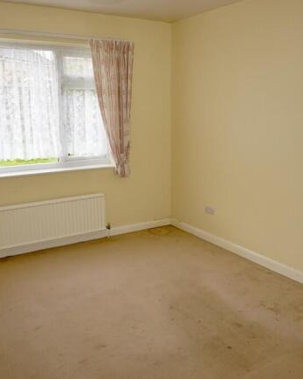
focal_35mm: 34
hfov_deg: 43.3
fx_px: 381
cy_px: 189
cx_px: 154
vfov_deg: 52.9
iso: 320
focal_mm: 16
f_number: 4
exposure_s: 1/60
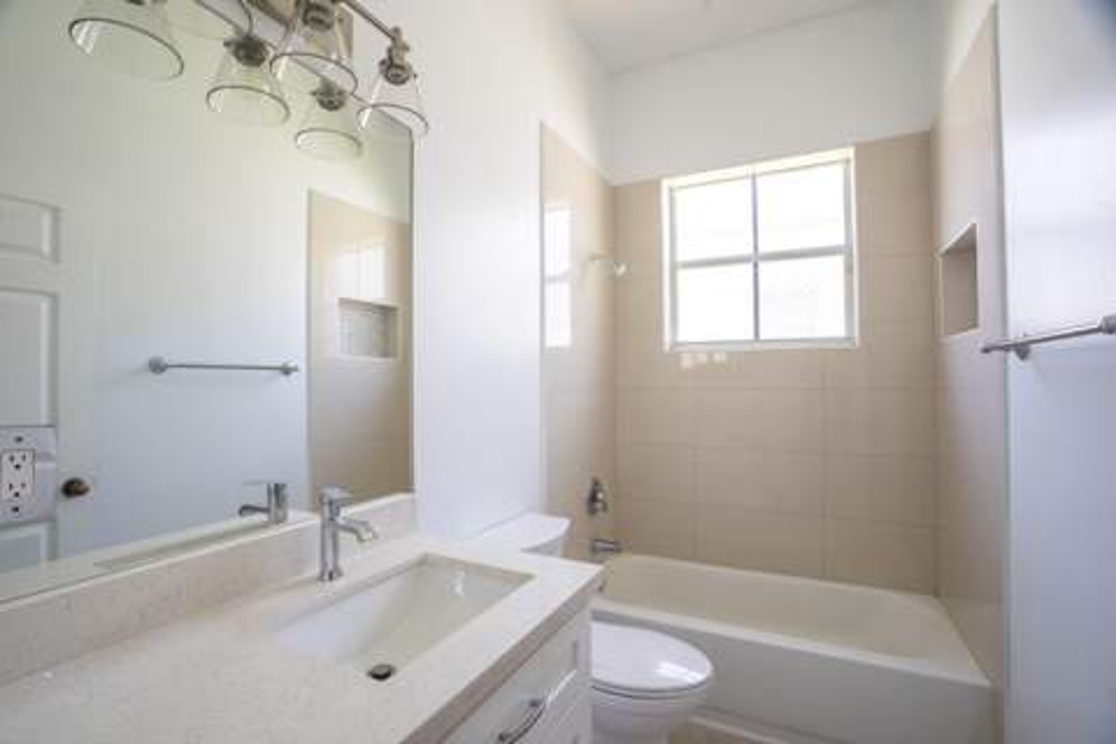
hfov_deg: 96.7
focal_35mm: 16
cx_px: 558
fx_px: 496
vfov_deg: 73.7
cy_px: 372
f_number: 8
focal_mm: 16
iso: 100
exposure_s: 1/6
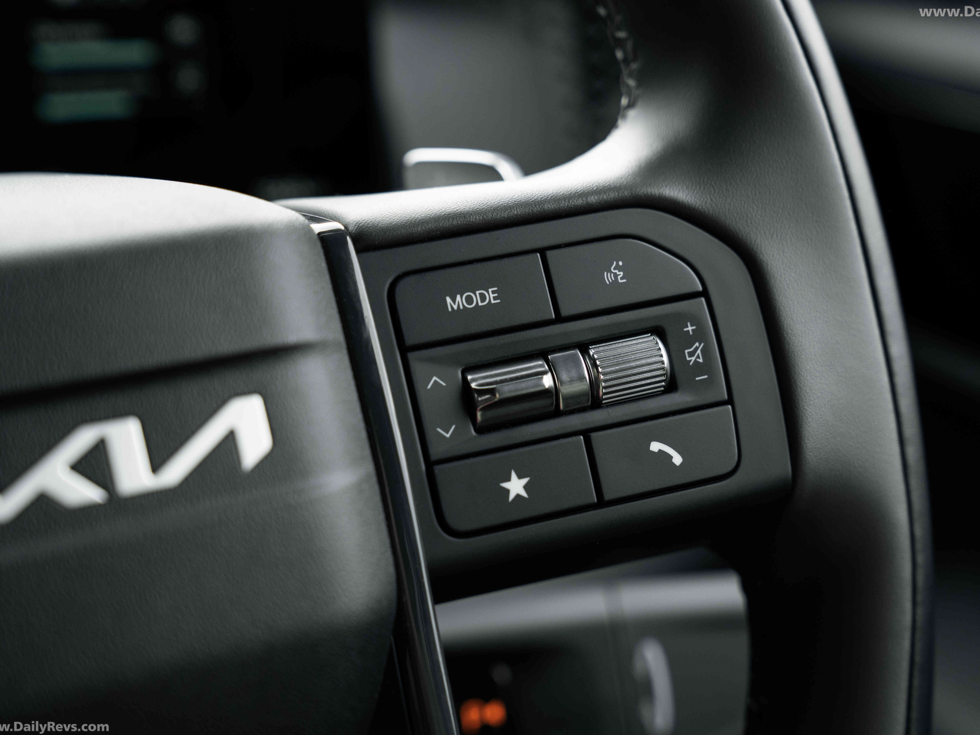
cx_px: 525
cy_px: 368
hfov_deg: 30.7
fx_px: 1784
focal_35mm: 63
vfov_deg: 23.3
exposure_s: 1/320
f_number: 4
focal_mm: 58
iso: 800
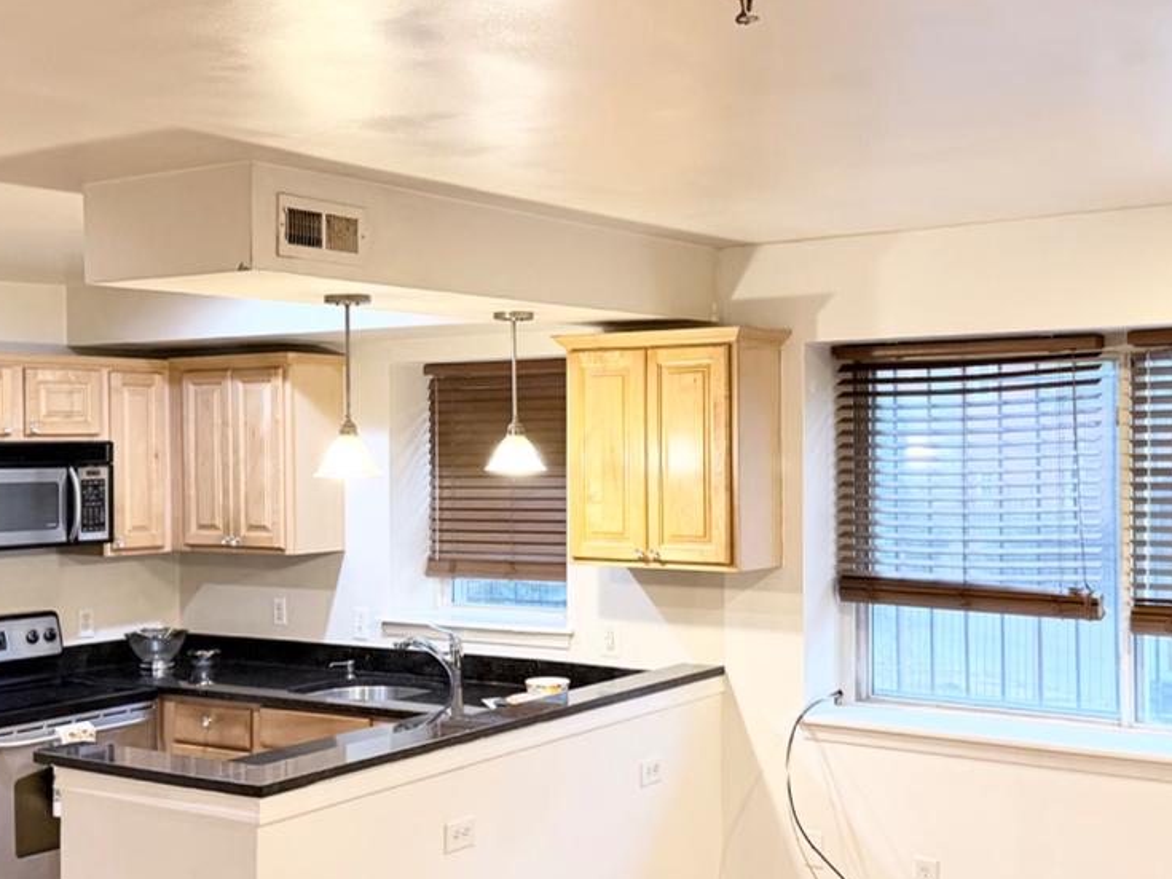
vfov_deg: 30.9
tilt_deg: -0.6
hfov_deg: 40.4
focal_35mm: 47
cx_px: 643
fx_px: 1591
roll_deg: +0.6
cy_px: 447
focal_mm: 6.76
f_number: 1.78
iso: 250
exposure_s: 1/60
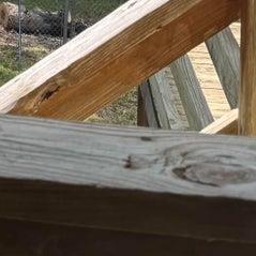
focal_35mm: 121
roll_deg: -1.4
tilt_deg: -6.4
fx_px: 1012
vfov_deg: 13.2
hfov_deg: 13.6
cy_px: -189
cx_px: -127
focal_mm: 6.76
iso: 80
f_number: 1.78
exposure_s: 1/633
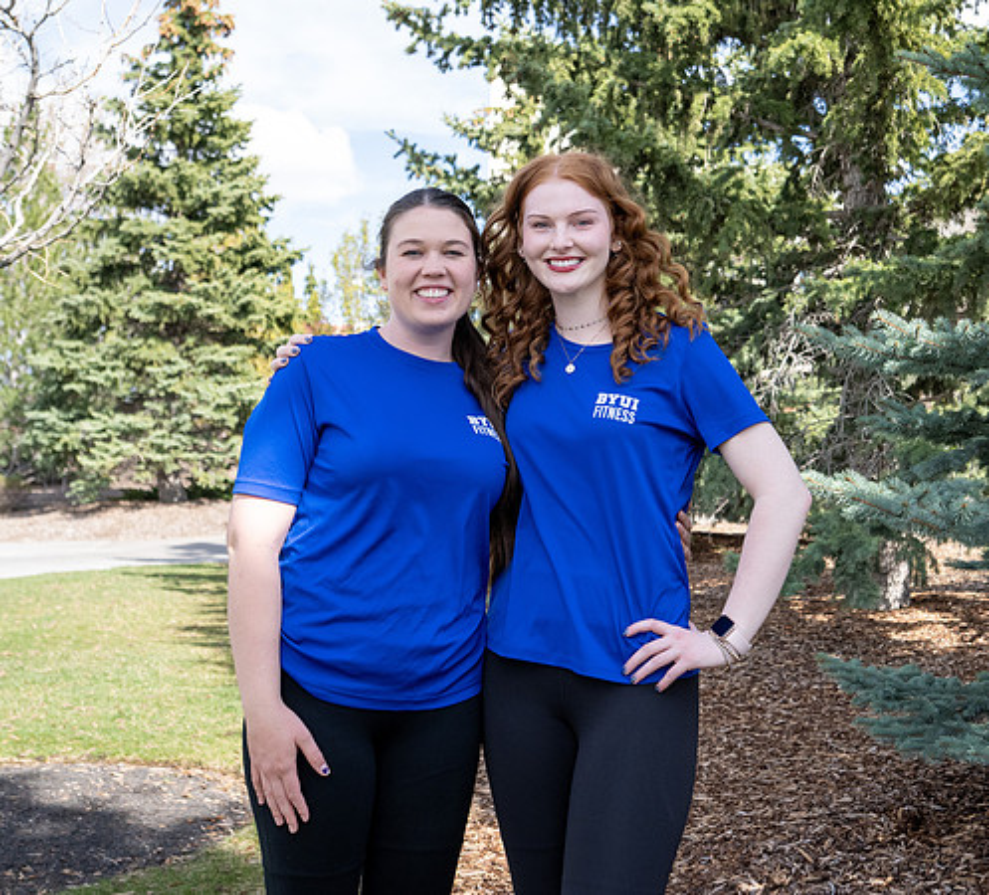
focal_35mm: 48
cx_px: 675
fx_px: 1488
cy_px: 321
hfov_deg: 36.3
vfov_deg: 33.3
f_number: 4
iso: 800
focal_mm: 30
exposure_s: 1/2500
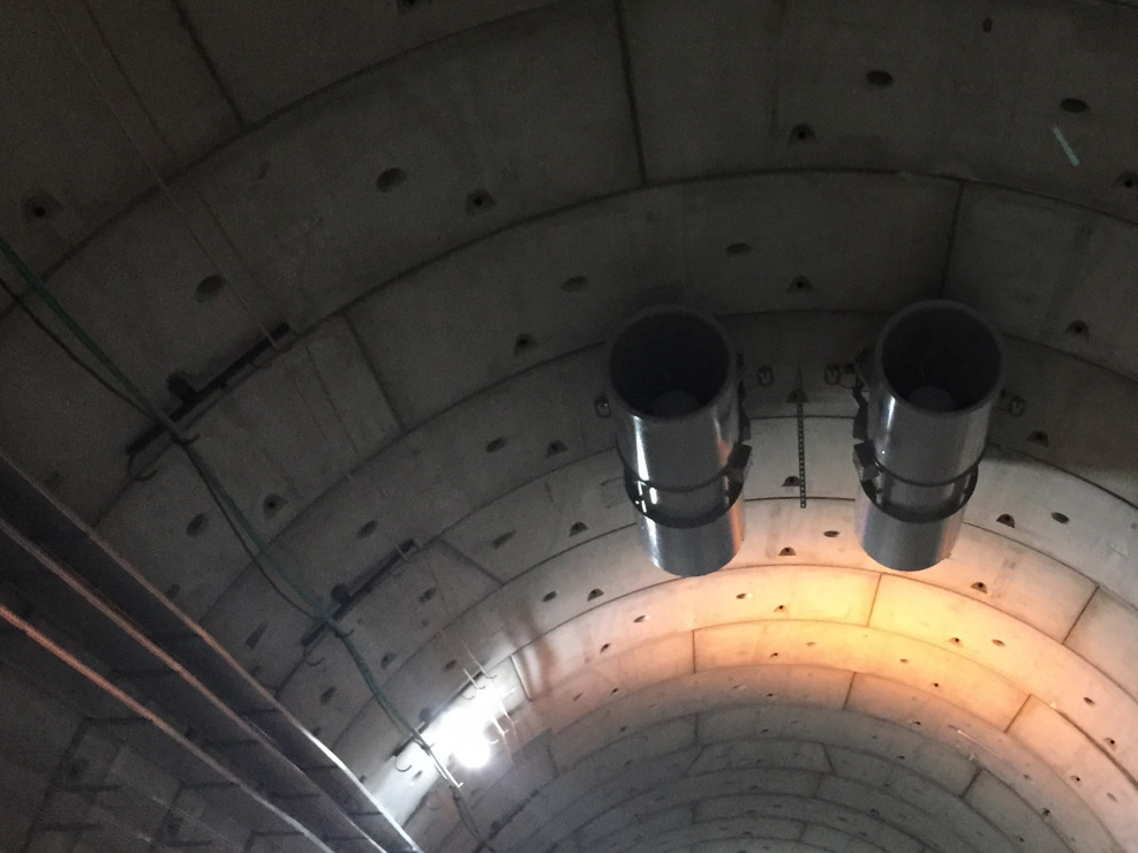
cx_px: 791
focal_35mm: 47
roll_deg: +0.3
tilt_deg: +24.5
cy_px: 437
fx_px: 1545
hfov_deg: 39.8
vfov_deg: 30.9
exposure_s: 1/17
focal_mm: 4.15
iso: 320
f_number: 2.2
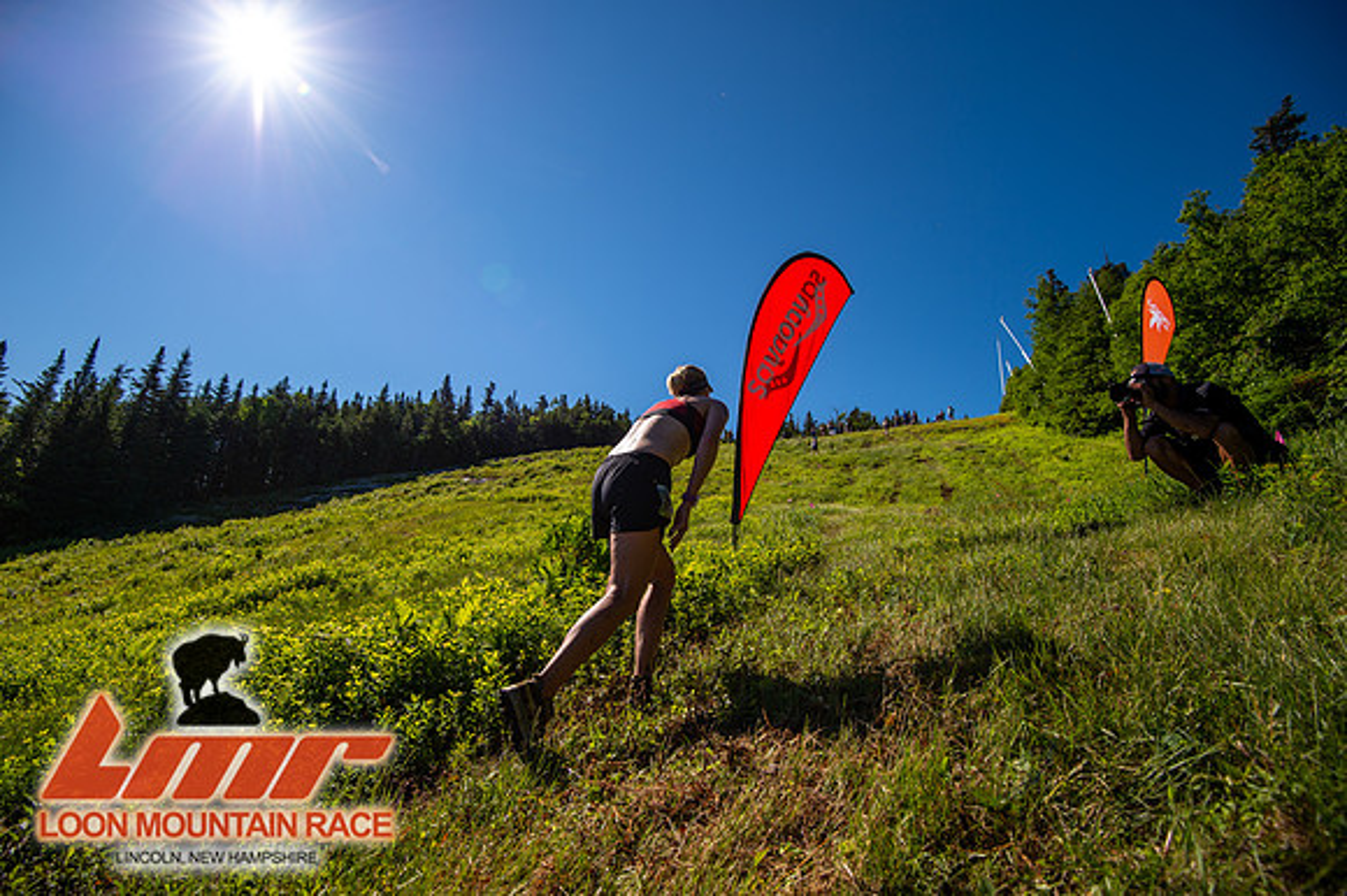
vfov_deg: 73.7
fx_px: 598
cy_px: 448
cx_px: 674
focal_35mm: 16
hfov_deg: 96.8
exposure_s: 1/1000
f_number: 5
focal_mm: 16
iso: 100
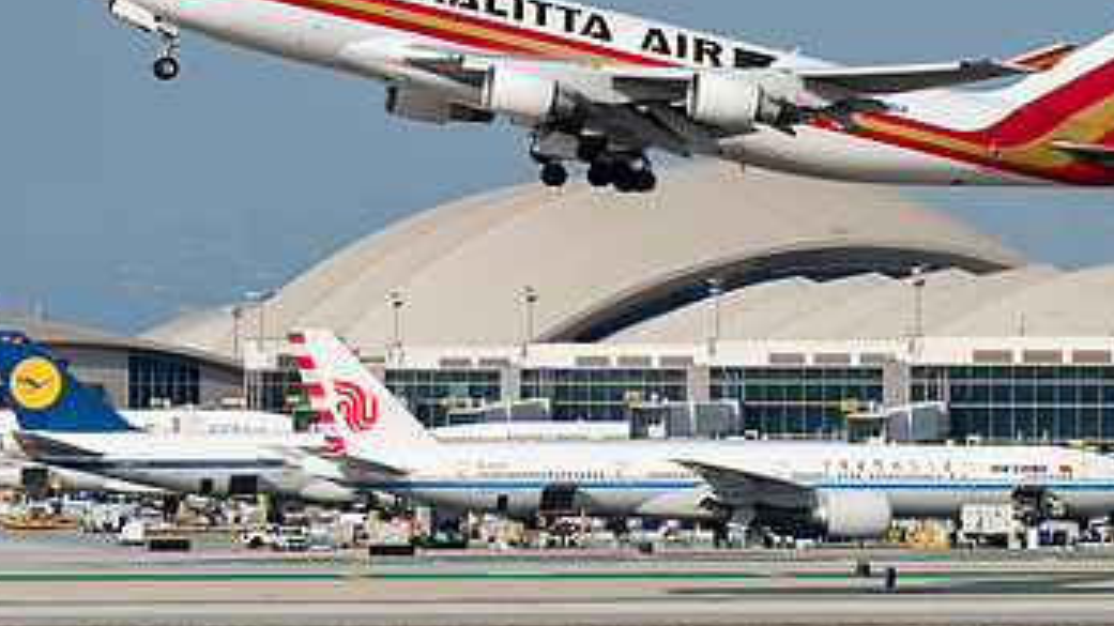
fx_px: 11193
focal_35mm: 379
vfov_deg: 3.2
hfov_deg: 5.7
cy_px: 73
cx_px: 603
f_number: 2.8
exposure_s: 1/3200
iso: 100
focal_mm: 200
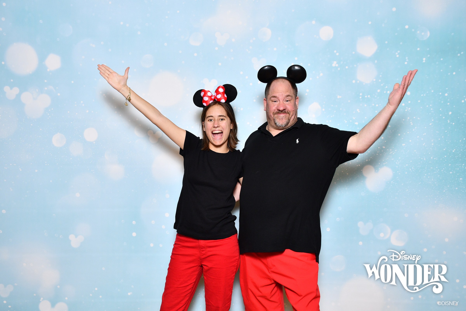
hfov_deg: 48.5
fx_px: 518
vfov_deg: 33.4
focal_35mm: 40
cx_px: 233
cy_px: 156
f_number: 5.6
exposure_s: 1/125
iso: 640
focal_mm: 27
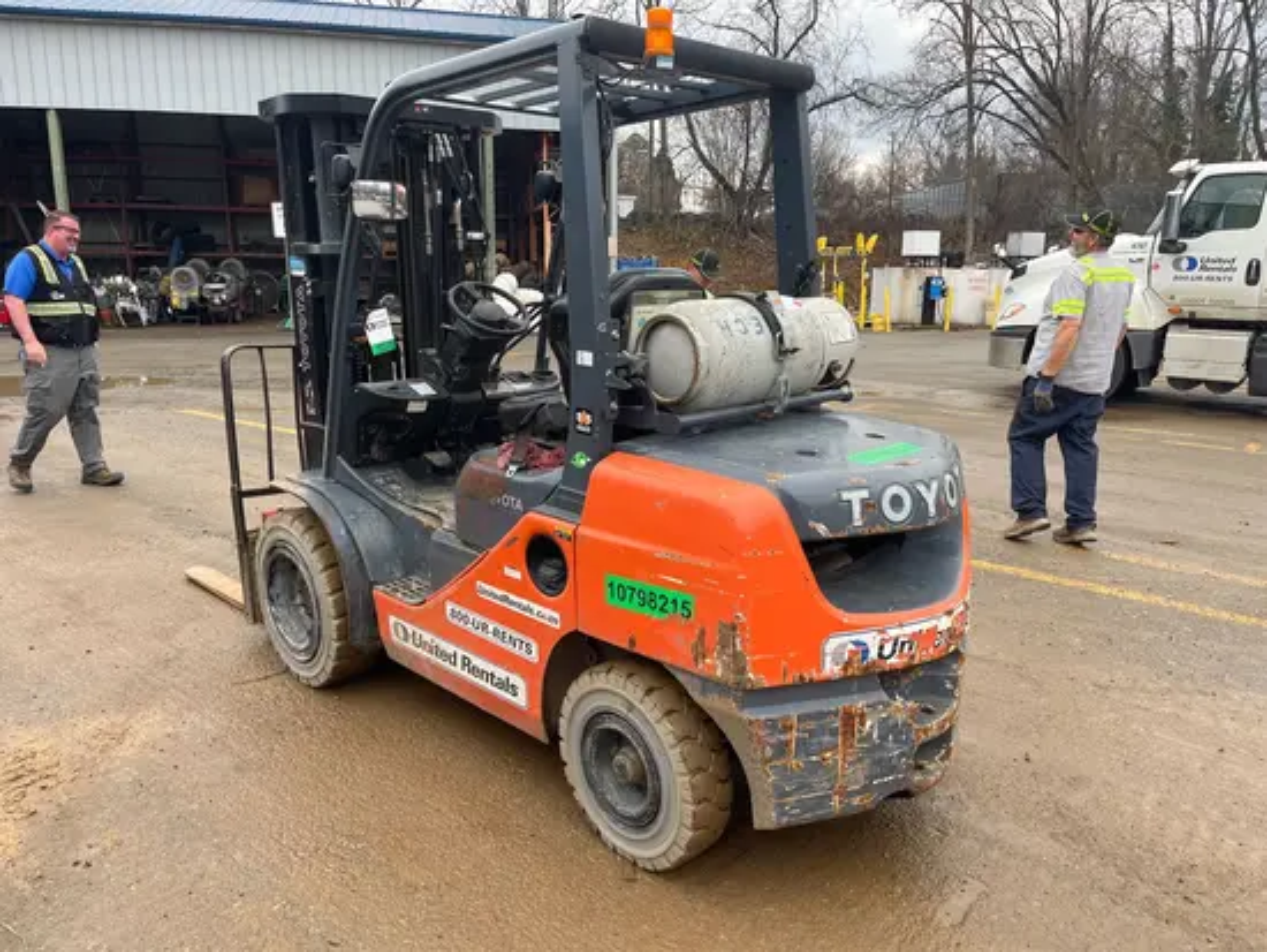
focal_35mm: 26
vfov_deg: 53.1
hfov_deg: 67.3
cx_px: 634
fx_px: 952
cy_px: 476
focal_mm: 5.1
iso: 50
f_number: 1.6
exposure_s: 1/400
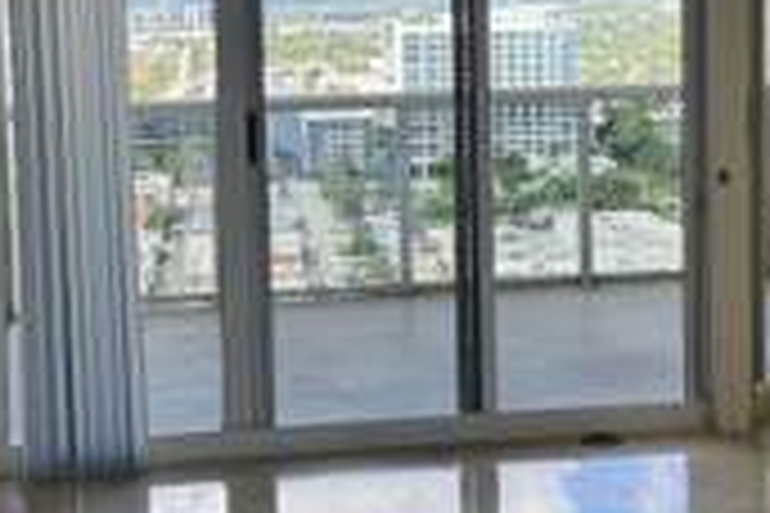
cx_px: 437
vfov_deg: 19.3
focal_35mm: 70
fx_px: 1497
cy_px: 101
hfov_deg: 28.8
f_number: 1.78
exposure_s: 1/353
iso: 100
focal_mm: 6.76
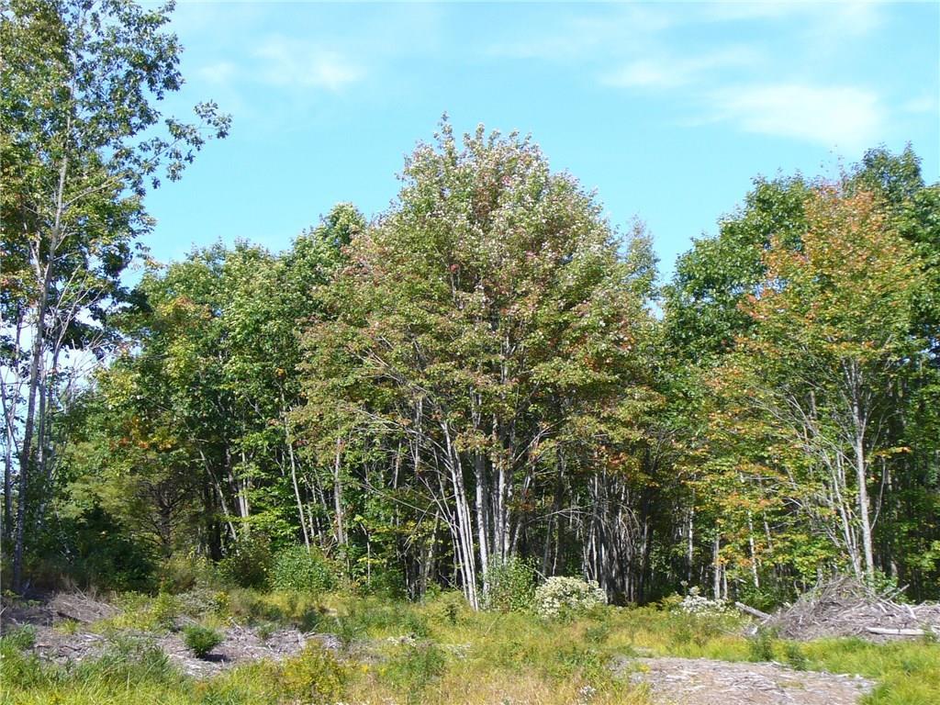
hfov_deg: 26.0
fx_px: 2037
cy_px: 352
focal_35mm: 75
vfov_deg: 19.6
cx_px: 470
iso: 80
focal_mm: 9.9
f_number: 6.2
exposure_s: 1/125
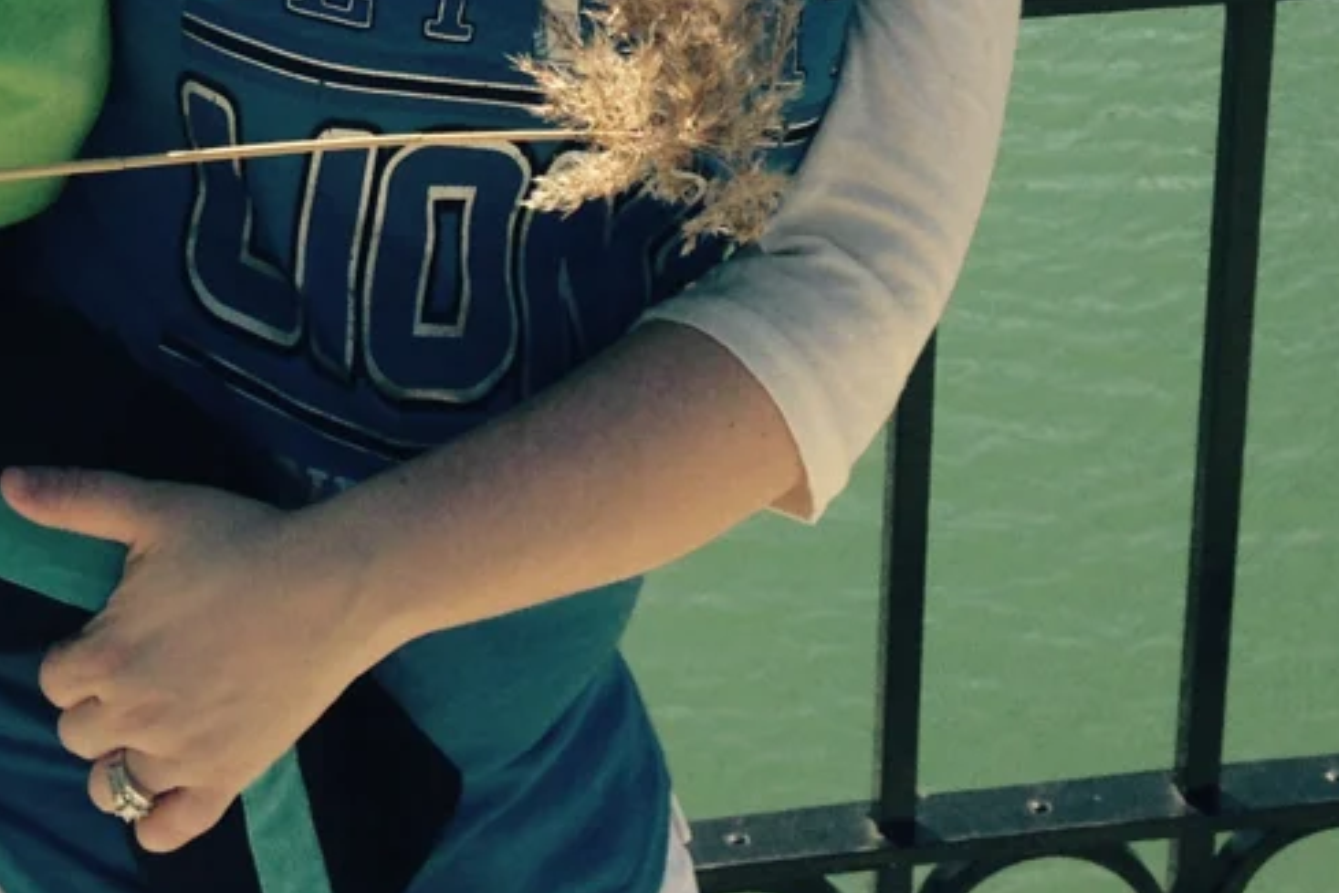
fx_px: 3756
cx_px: 214
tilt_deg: -18.2
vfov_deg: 12.9
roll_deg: +0.4
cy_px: -400
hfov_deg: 19.9
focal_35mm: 101
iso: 50
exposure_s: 1/1323
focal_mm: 4.12
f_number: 2.4
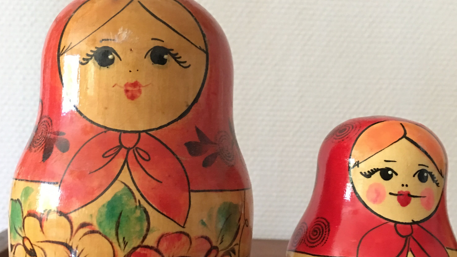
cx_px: 224
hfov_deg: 47.4
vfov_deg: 27.5
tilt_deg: -3.1
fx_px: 521
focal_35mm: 43
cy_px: 174
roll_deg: -2.8
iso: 80
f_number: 2.2
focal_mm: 4.15
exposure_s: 1/10
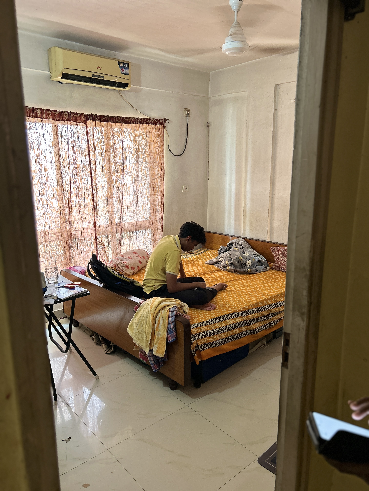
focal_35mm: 26
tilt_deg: -12.0
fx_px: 370
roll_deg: +0.1
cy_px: 246
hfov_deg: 53.1
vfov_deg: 67.3
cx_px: 184
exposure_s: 1/50
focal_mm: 5.7
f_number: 1.5
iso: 125
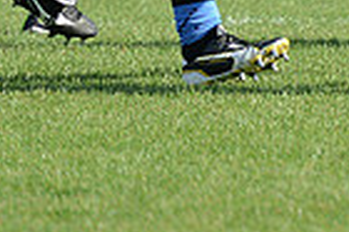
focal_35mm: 1117
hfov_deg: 1.8
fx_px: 10816
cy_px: -221
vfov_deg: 1.2
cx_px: 386
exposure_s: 1/1250
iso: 500
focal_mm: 270
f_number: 4
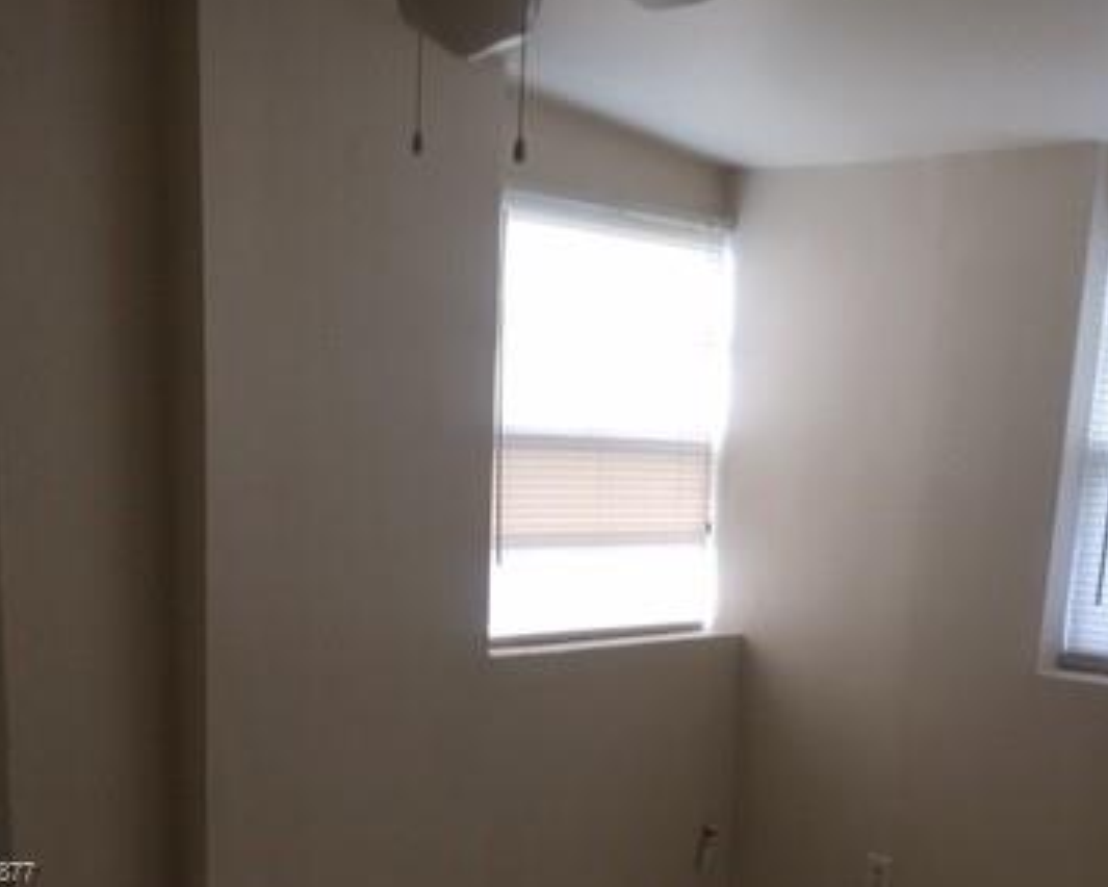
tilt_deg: -14.9
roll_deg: -5.1
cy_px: 875
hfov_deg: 36.6
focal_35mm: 51
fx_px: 1672
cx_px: 593
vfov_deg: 28.0
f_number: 2.2
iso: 32
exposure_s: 1/60
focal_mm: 4.15
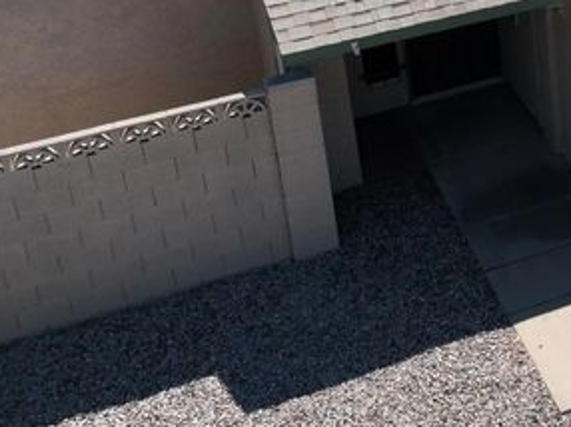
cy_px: -99
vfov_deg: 16.4
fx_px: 1417
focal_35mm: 86
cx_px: 773
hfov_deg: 20.5
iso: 120
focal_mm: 12.29
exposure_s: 1/120
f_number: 2.8
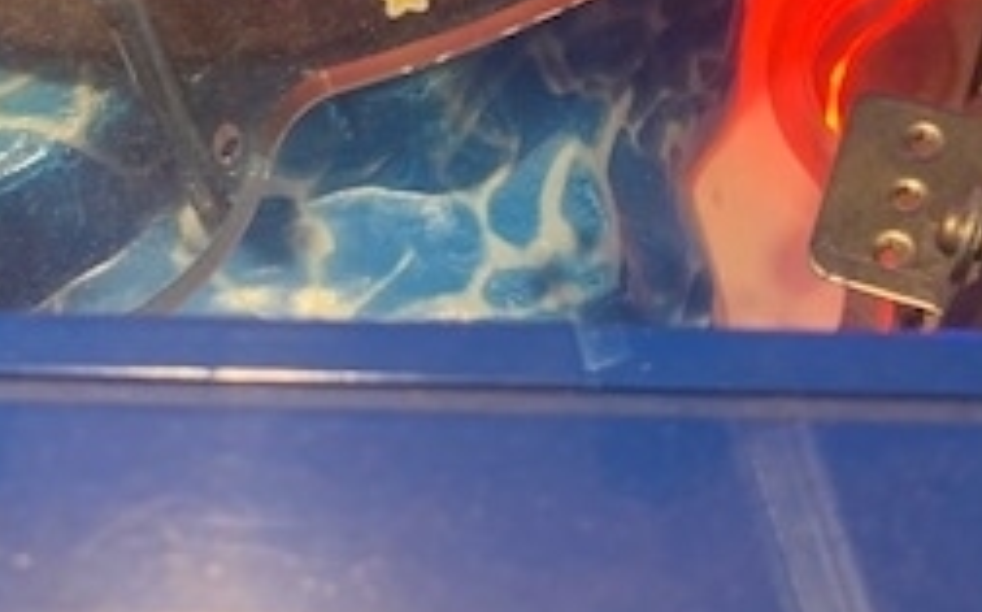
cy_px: -351
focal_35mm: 70
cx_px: 588
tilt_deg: -52.4
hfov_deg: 29.3
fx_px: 1872
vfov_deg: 16.6
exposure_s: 1/60
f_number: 1.8
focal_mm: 4.25
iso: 125
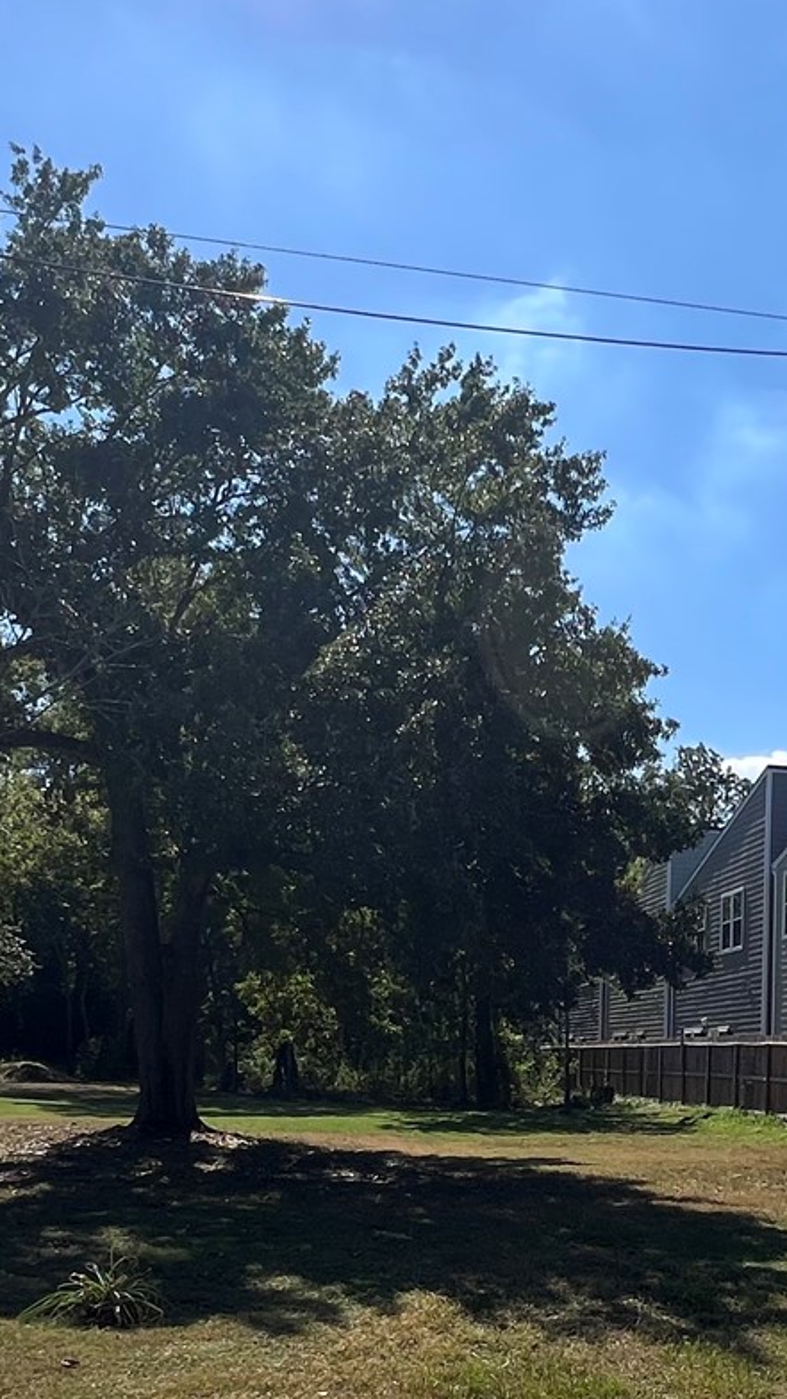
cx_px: 653
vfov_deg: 51.9
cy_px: 1033
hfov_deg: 31.0
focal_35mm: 37
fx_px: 1373
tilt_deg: +0.4
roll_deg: -1.3
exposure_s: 1/1531
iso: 32
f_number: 1.8
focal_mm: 1.57
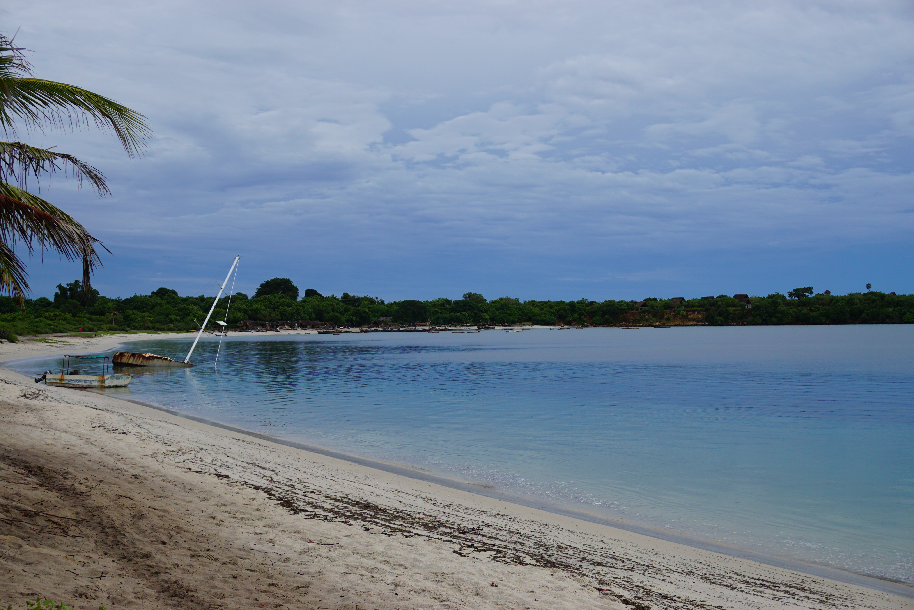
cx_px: 457
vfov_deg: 27.3
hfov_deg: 40.0
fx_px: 1257
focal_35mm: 50
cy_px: 305
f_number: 6.3
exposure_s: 1/60
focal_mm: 33
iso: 100
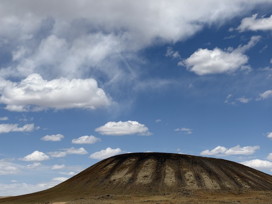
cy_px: 134
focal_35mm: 68
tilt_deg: +7.1
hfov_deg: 28.6
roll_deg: +1.1
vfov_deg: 21.5
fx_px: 534
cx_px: 135
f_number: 1.78
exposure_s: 1/11364
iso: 64
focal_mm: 6.76
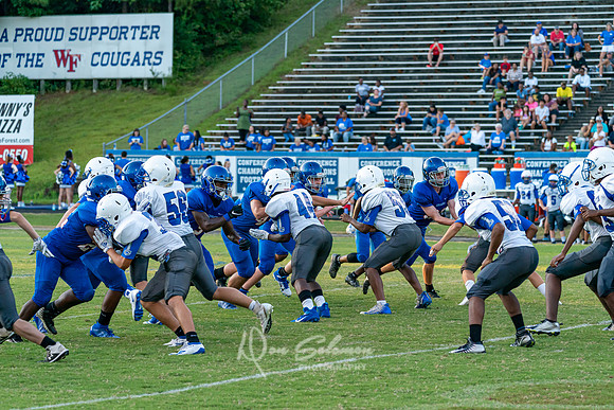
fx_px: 2474
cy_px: 205
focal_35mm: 145
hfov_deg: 14.2
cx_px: 307
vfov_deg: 9.5
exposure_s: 1/1000
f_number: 5
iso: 1600
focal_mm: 145
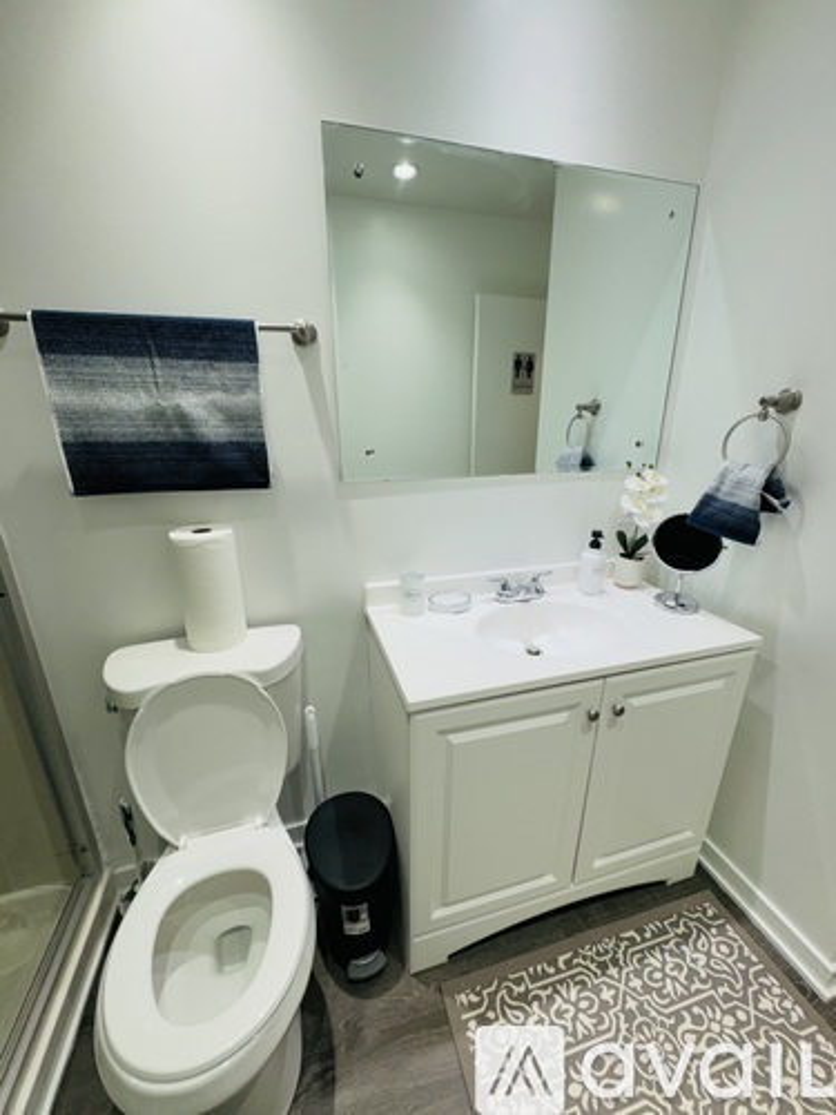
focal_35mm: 14
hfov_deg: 85.7
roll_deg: +0.0
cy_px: 558
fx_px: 451
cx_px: 418
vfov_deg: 102.1
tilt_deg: -16.5
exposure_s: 1/121
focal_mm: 2.22
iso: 40
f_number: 2.2
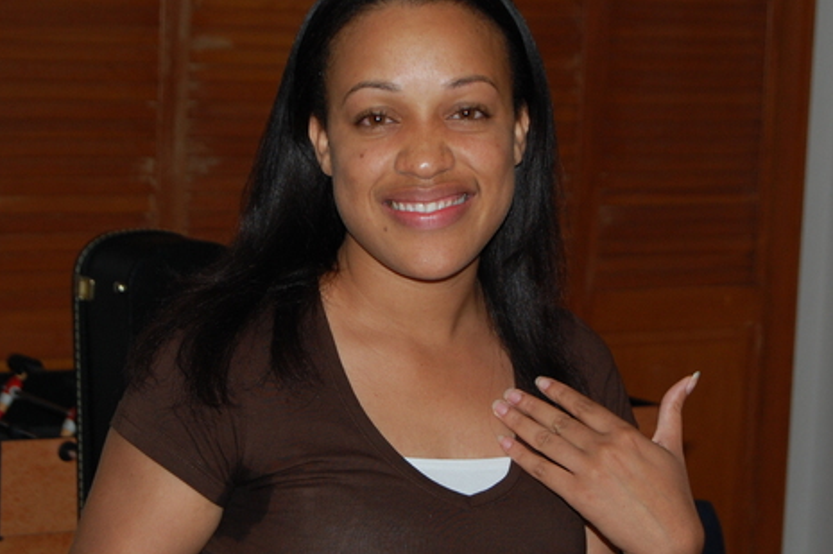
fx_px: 2612
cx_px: 389
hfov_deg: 18.1
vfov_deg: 12.1
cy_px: 329
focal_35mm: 113
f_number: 5.6
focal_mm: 50
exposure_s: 1/60
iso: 400
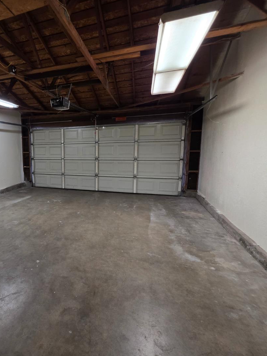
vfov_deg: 87.7
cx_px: 64
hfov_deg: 66.7
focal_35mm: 18
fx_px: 185
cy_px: 179
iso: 250
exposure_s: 1/60
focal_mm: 2.2
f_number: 1.9
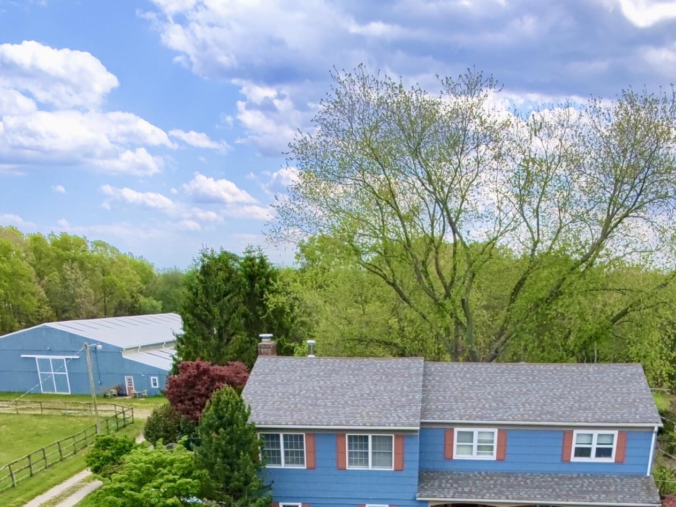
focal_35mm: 38
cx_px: 371
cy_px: 593
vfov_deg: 32.0
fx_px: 742
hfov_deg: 48.9
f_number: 2.55
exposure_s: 1/826
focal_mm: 16
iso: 101
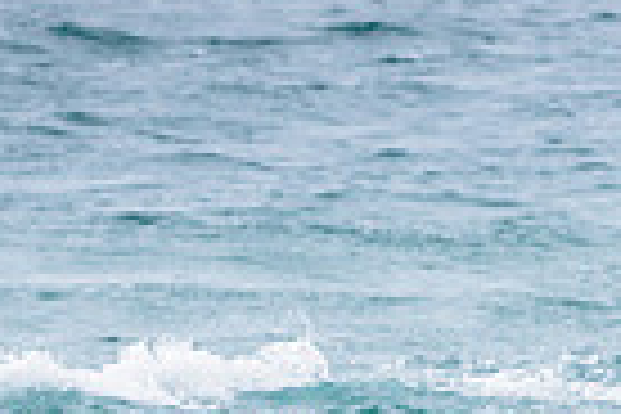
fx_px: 25511
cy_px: 485
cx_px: 917
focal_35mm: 1479
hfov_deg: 1.4
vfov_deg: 0.9
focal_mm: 340
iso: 560
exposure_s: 1/2000
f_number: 5.6
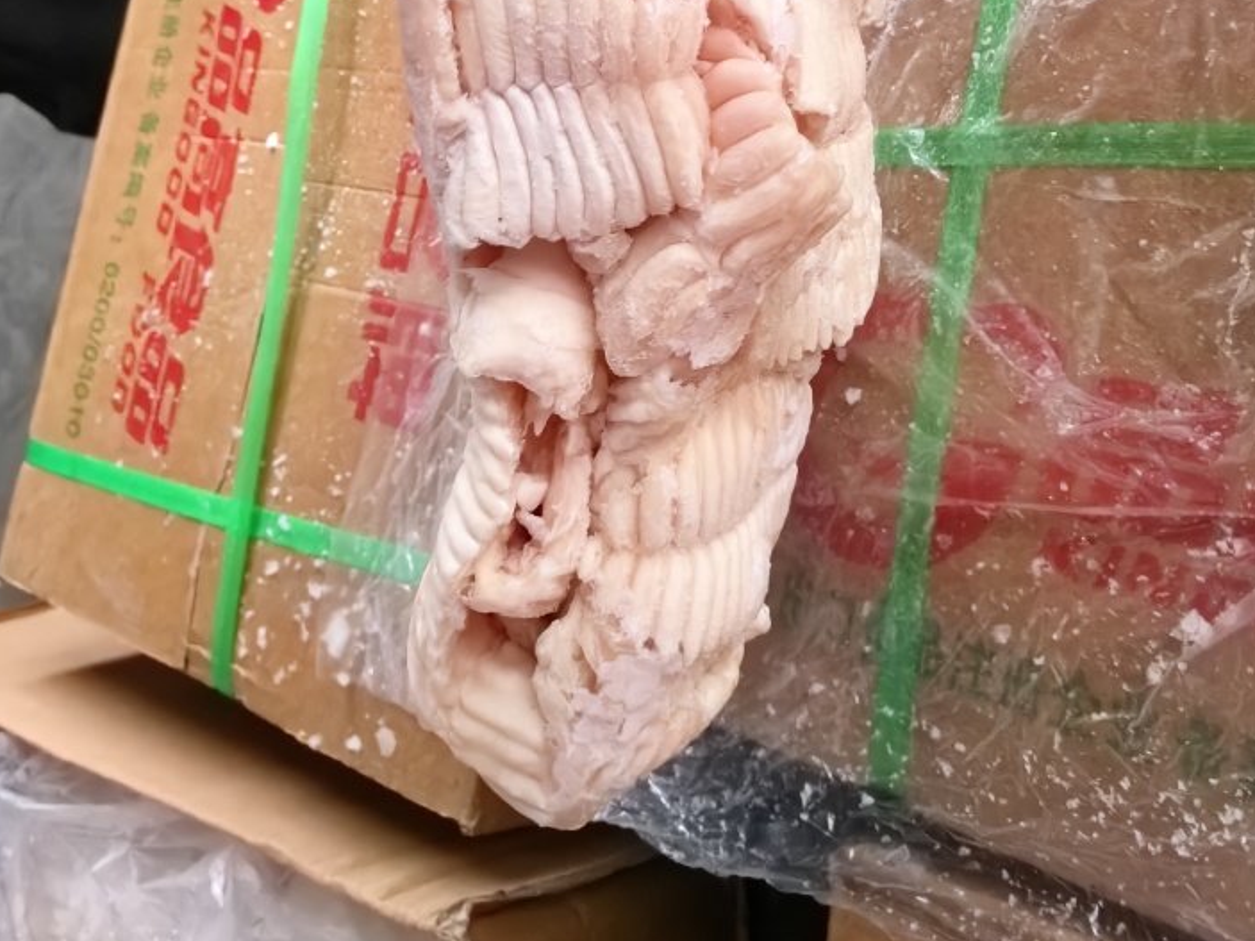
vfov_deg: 32.5
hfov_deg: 45.8
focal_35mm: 41
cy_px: 13
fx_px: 1486
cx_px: 637
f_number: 4
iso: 1600
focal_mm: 5.75
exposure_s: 1/100
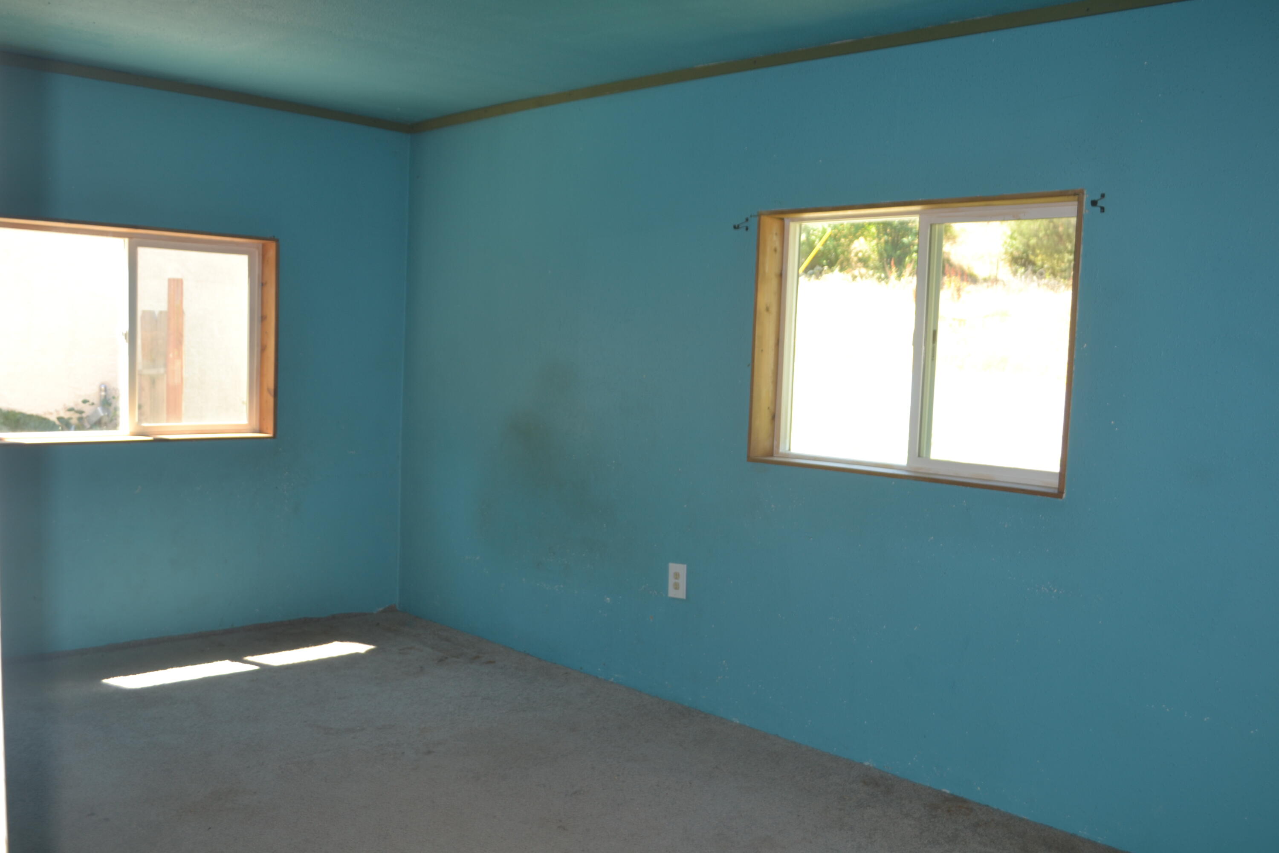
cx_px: 640
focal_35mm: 33
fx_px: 1172
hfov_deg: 57.2
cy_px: 426
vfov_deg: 40.0
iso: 110
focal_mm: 22
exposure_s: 1/30
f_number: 3.8
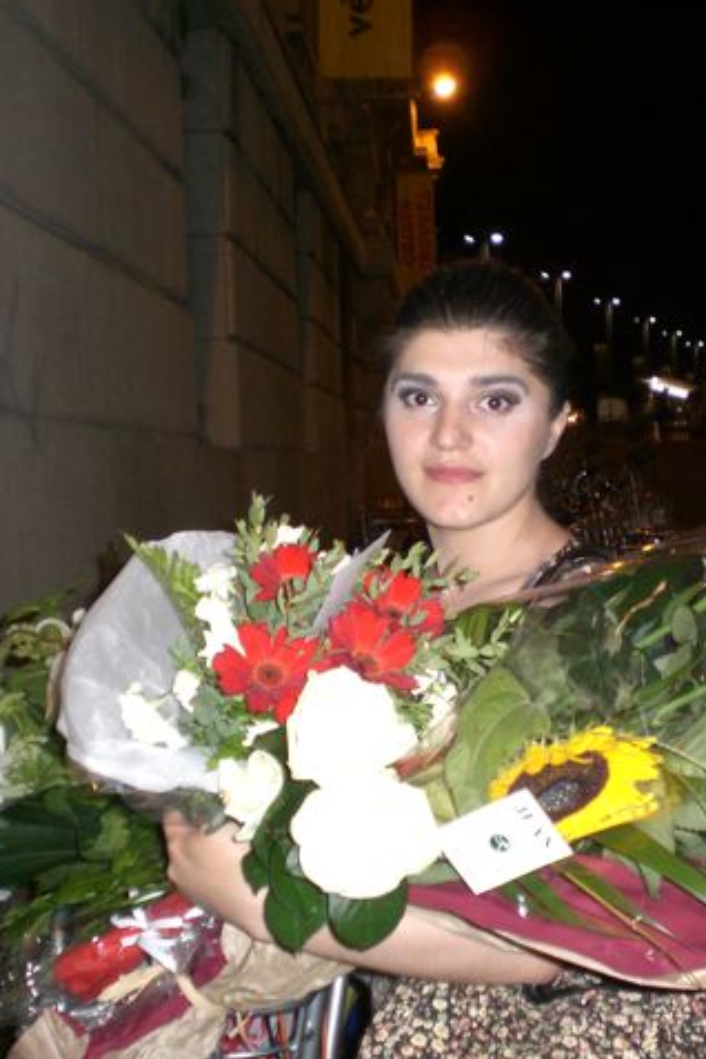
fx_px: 1559
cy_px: 528
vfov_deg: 37.5
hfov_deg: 25.4
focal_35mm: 53
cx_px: 480
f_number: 3.1
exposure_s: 1/60
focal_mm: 6.3
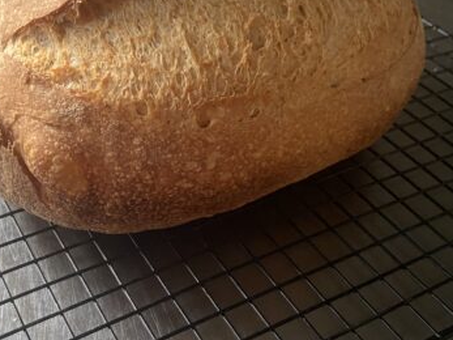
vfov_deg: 29.0
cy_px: 123
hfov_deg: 37.7
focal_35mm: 50
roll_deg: -3.9
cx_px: 147
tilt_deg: -38.9
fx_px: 654
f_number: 1.8
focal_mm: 4.25
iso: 320
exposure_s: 1/60
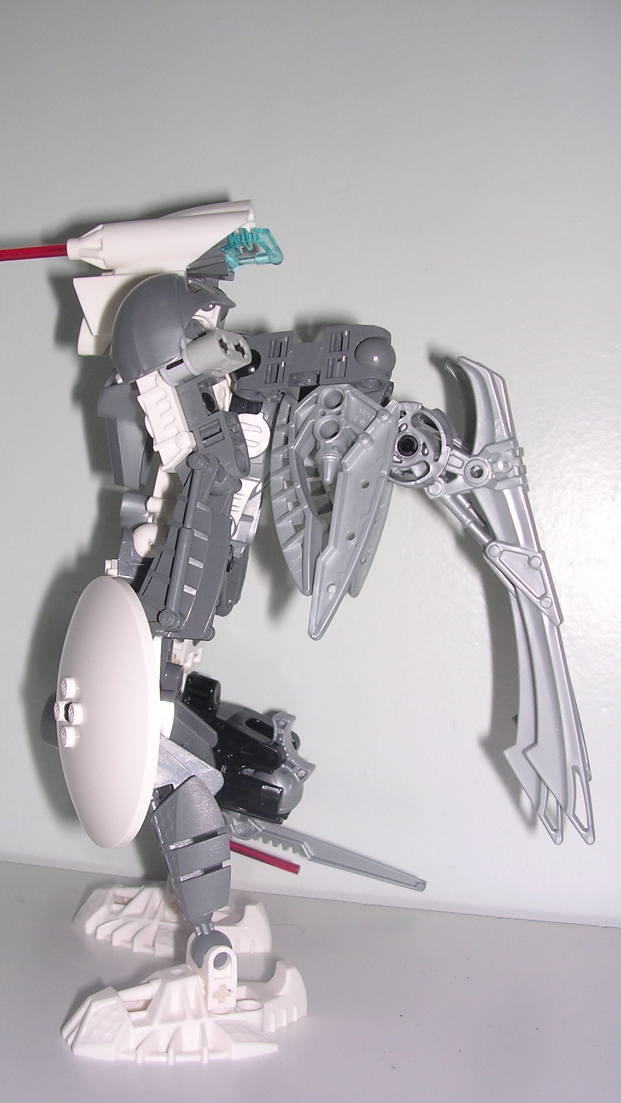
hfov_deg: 28.3
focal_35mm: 42
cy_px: 557
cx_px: 261
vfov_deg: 48.4
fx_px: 1229
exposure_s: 1/60.1
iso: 100
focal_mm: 5.8
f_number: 2.8
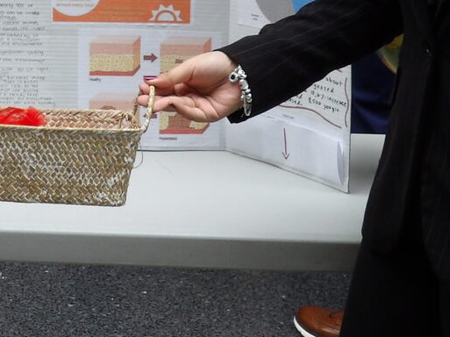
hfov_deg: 18.8
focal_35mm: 103
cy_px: -127
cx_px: 48
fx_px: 1338
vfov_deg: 13.7
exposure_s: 1/40
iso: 156
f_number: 3.6
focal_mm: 5.9
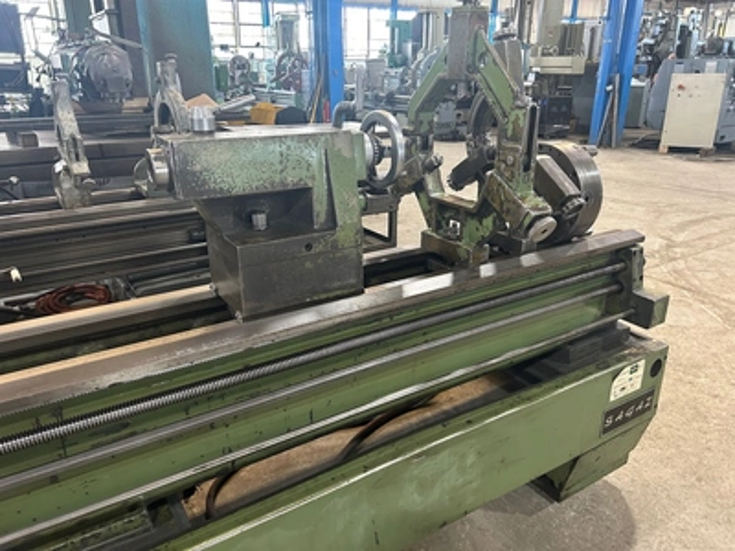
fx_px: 552
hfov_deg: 67.3
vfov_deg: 53.1
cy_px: 276
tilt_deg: -21.2
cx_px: 368
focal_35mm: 26
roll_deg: +1.0
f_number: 1.5
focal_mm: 5.7
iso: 320
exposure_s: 1/60
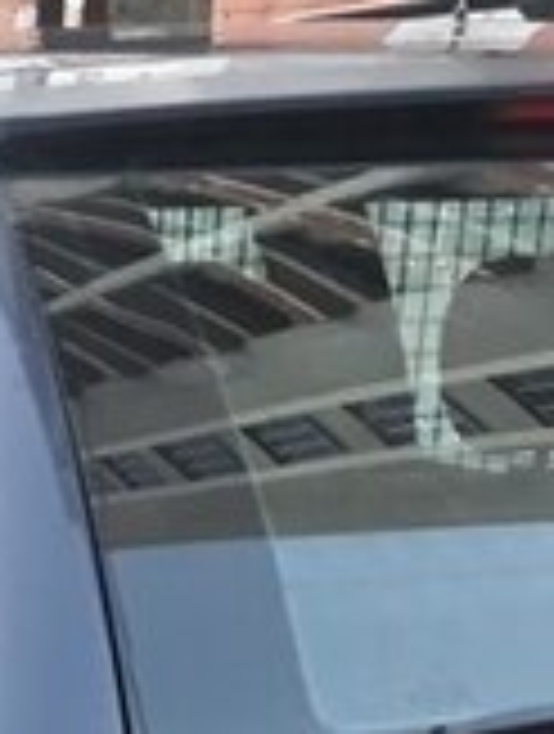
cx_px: -482
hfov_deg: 12.3
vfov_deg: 16.6
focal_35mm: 109
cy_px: 1056
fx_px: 2317
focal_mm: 3.71
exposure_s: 1/25
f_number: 1.7
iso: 200
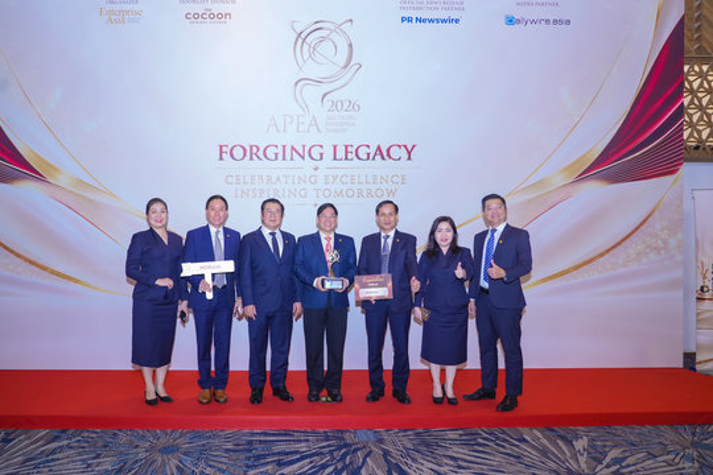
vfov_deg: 53.1
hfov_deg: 73.7
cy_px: 238
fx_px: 475
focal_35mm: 24
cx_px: 356
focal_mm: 24
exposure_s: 1/160
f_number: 4
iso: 640
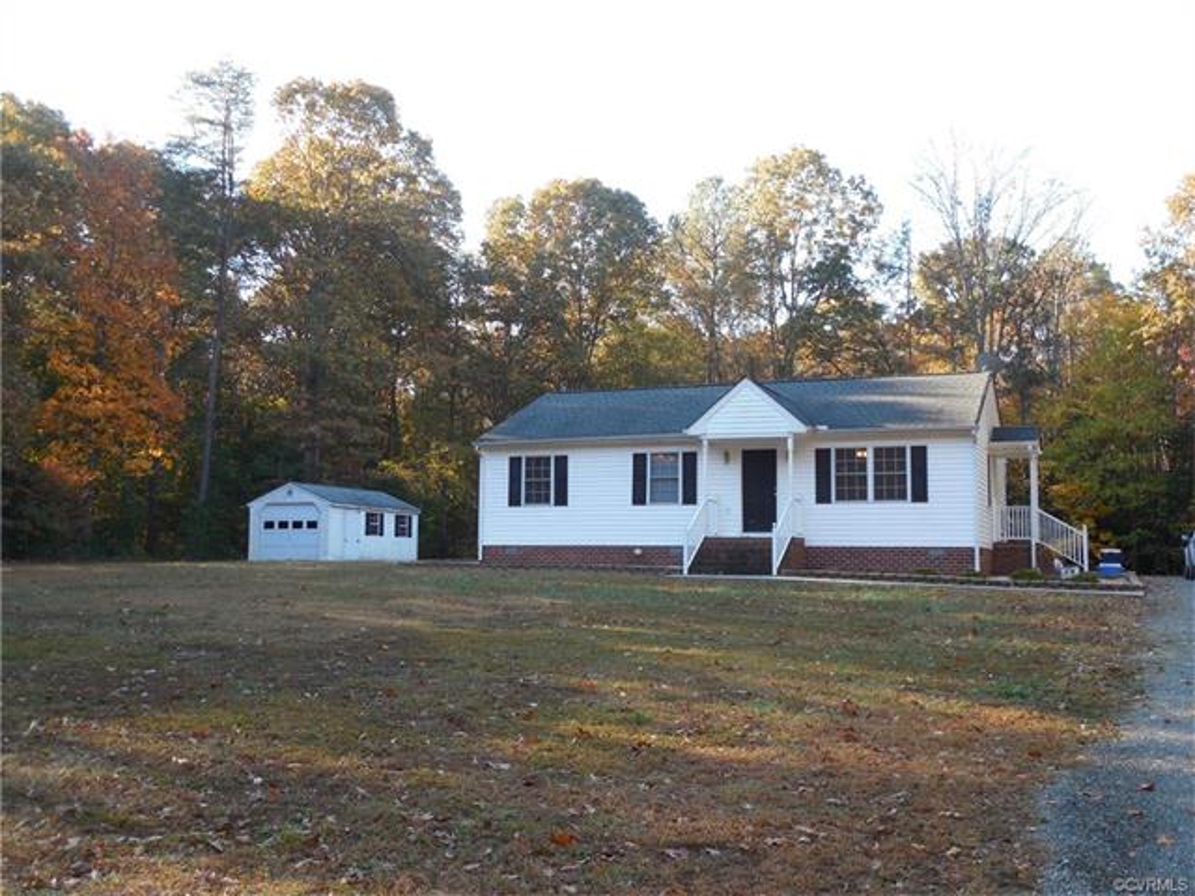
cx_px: 598
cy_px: 448
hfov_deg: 52.6
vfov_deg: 40.7
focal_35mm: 35
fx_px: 1208
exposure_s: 1/125
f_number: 3.7
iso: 125
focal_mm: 6.3
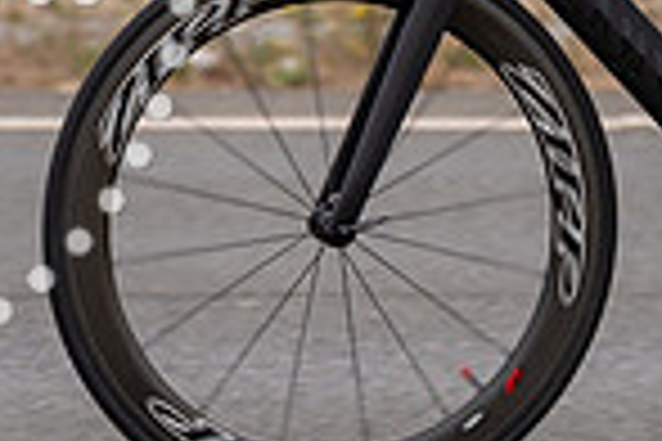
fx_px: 6619
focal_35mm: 360
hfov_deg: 5.7
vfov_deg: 3.8
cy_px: -272
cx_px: 473
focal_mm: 91
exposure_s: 1/800
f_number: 3.5
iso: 100
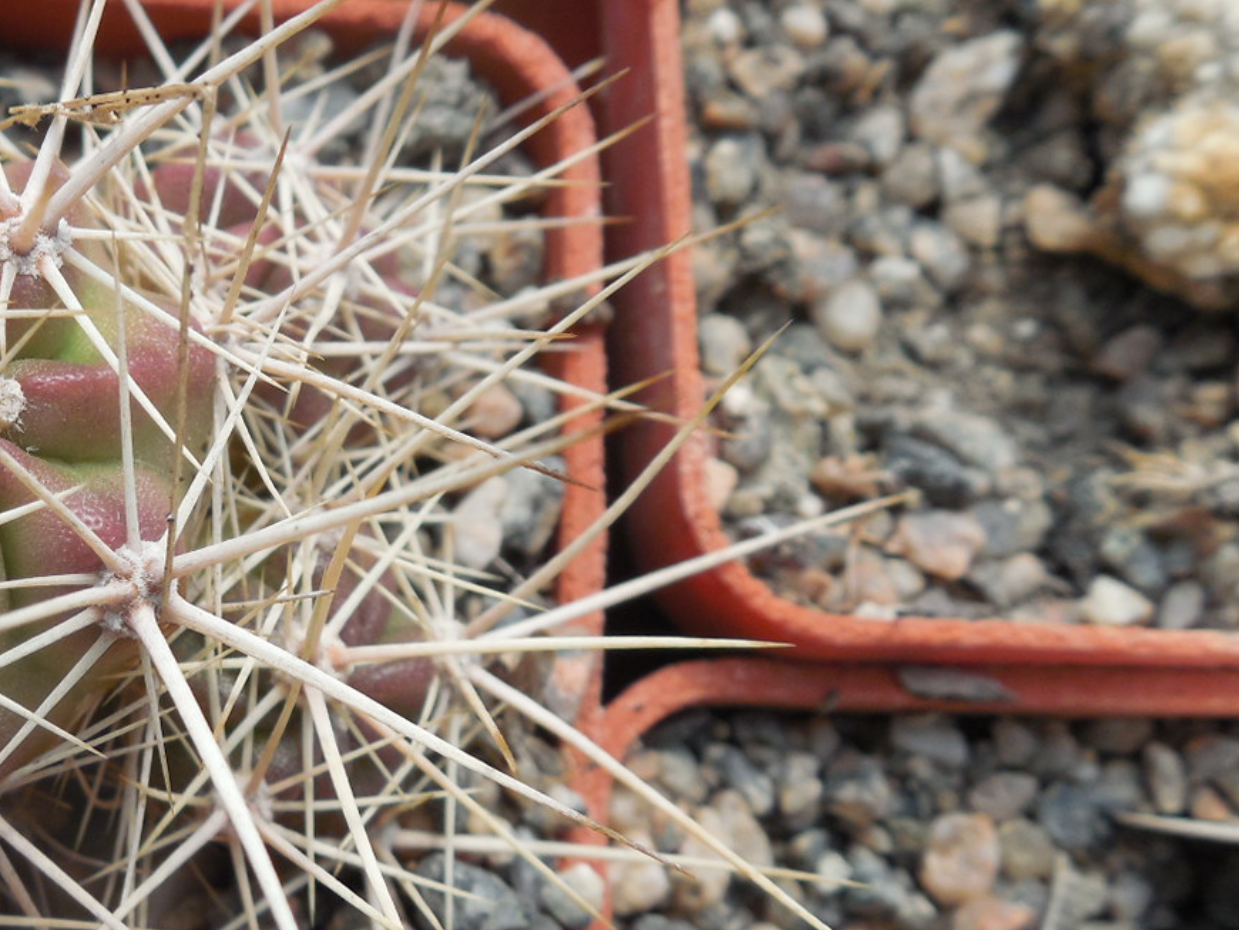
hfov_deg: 32.1
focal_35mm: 57
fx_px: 2041
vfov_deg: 25.6
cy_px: 385
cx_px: 117
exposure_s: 1/500
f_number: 3.6
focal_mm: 5.6
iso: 125
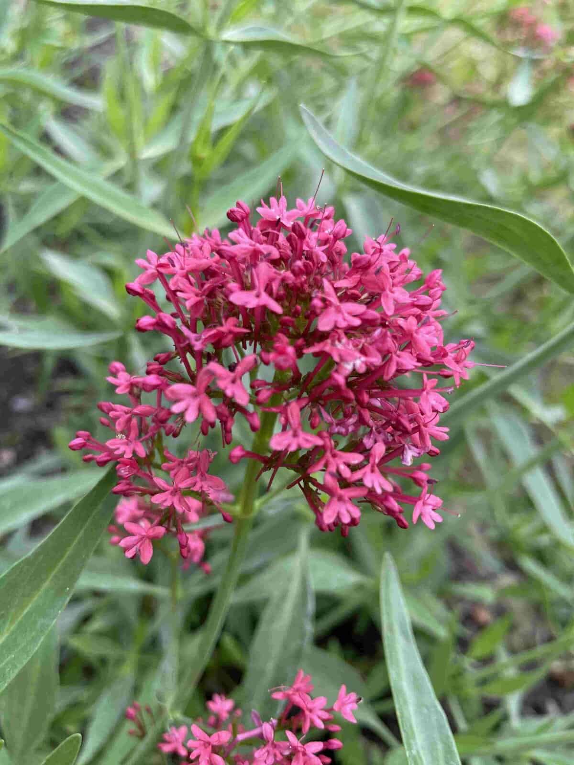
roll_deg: -5.7
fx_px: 575
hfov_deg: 53.1
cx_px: 287
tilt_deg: -43.3
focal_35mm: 26
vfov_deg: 67.3
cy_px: 382
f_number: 1.6
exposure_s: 1/348
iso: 32
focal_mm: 4.2
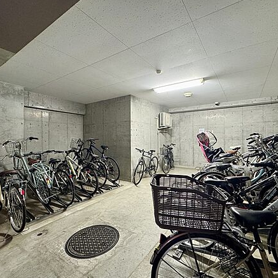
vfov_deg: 84.0
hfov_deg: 83.9
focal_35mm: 17
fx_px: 154
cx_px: 146
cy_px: 139
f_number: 2.2
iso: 320
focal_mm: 2.22
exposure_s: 1/50
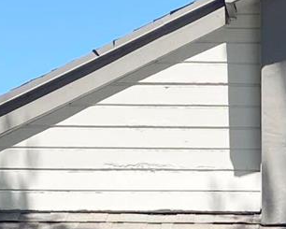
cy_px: 370
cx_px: 350
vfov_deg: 8.8
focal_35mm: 170
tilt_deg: +1.6
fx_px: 1439
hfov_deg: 11.1
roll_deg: +0.0
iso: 32
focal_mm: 4.25
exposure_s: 1/1504
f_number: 1.8
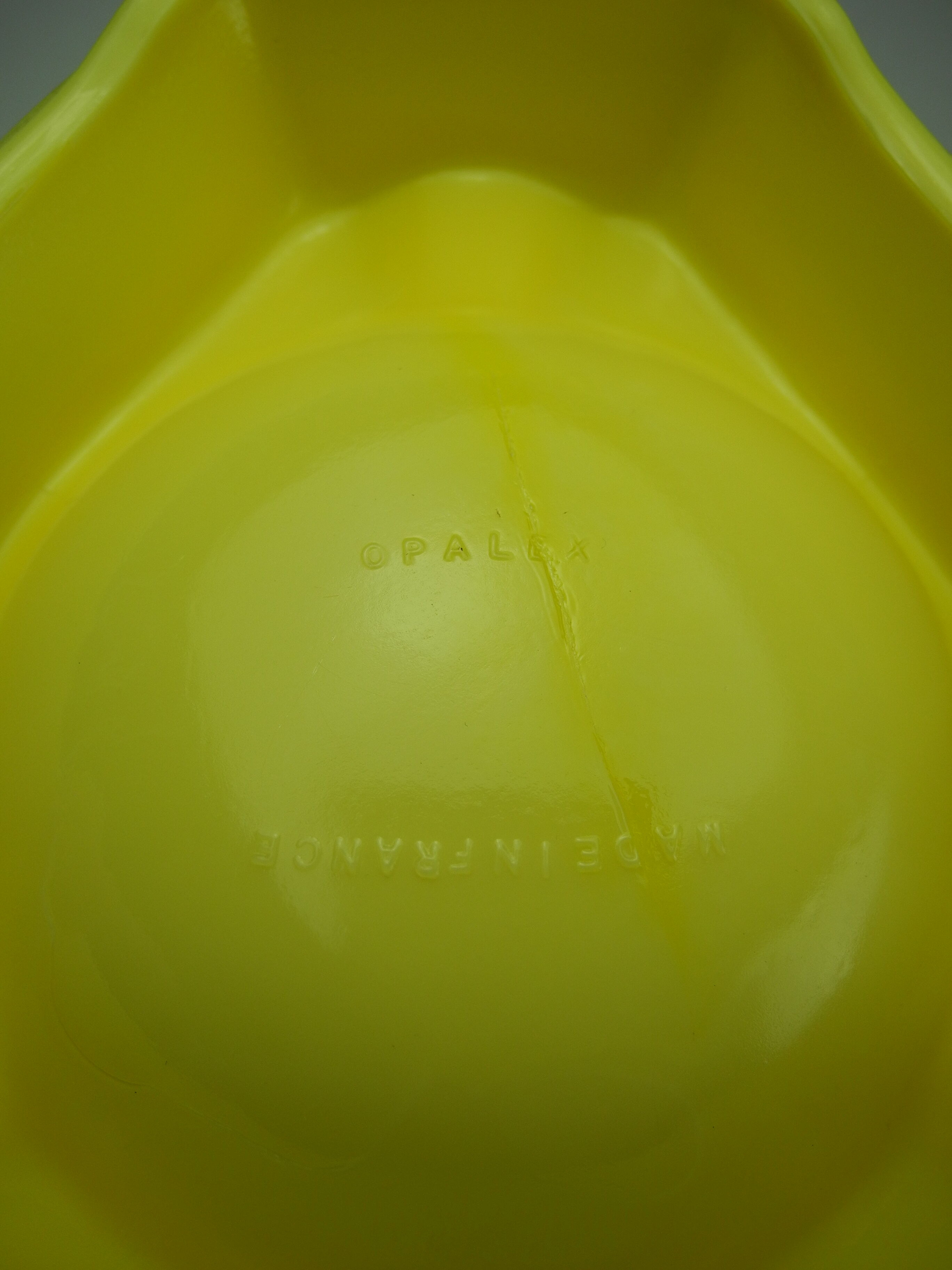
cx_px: 476
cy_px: 635
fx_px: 1027
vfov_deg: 63.4
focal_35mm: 28
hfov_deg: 49.7
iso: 100
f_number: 2.8
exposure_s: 1/466
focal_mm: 6
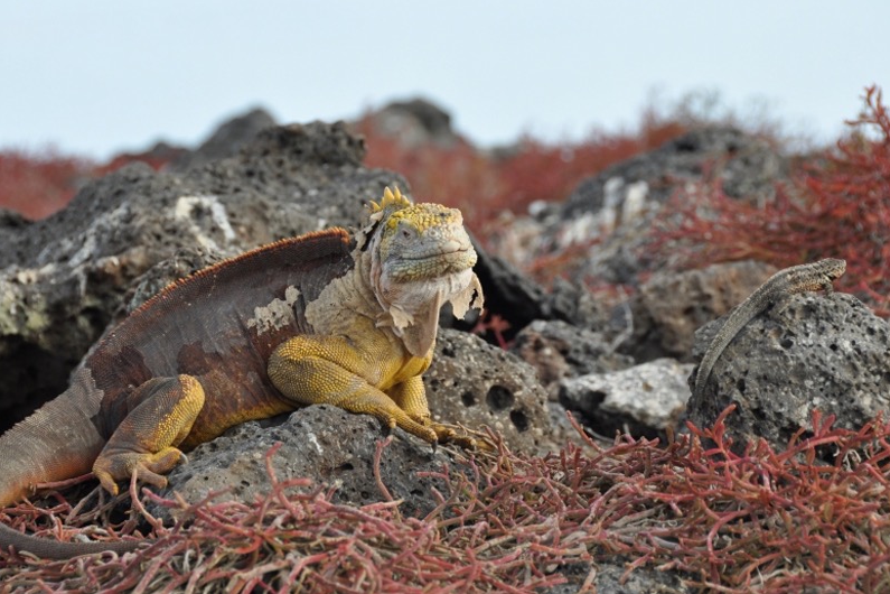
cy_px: 296
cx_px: 446
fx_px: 4178
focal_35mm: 169
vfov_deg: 8.1
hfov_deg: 12.2
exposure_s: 1/320
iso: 320
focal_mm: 112
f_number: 8
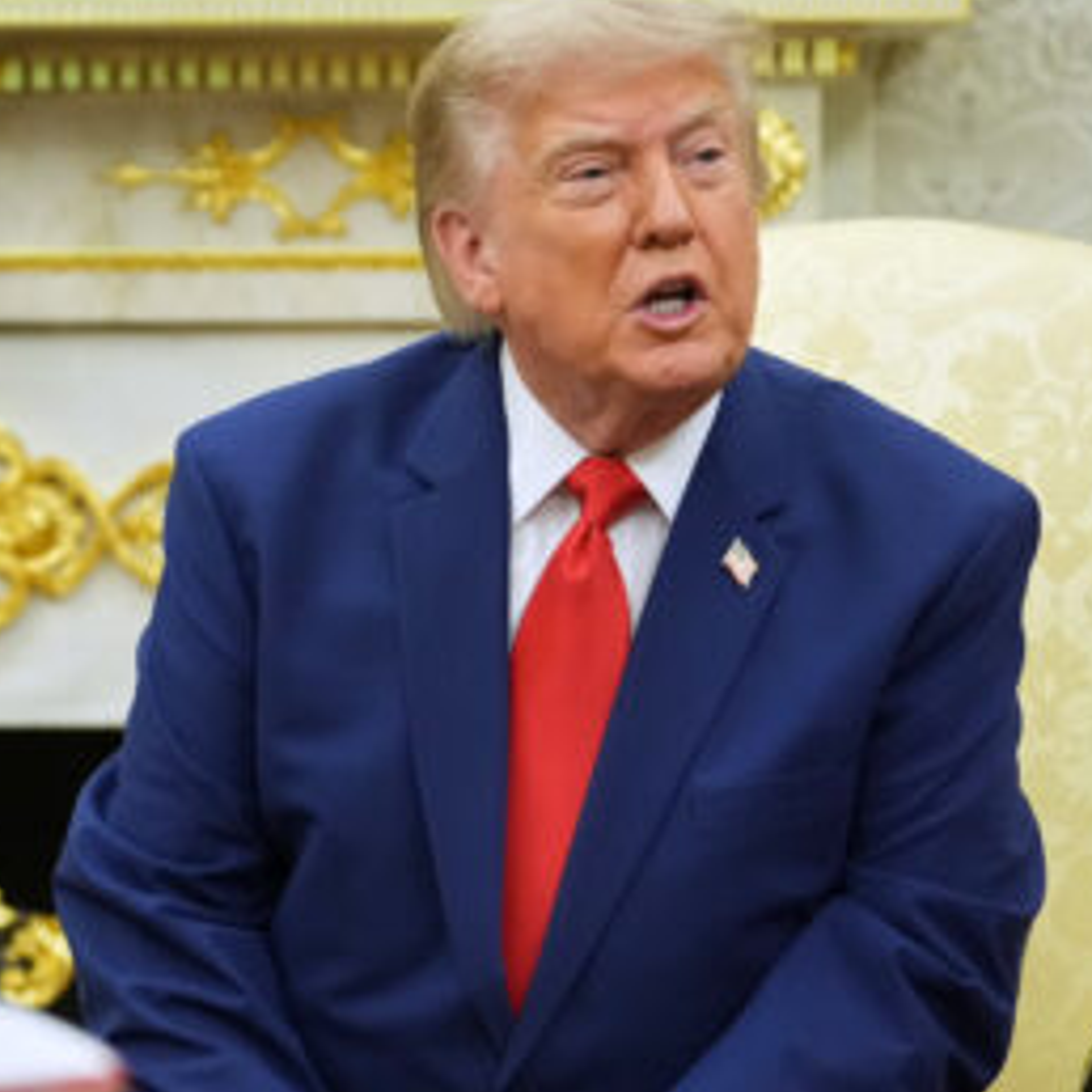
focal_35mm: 177
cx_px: -406
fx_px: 6317
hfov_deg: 9.7
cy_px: 652
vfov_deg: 9.9
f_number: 2.8
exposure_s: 1/500
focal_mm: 70
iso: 3200
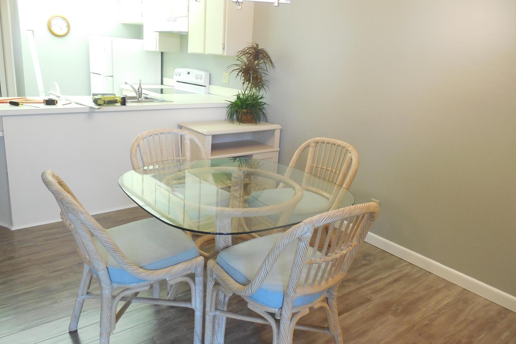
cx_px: 250
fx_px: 387
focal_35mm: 27
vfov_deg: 47.9
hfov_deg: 67.4
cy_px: 157
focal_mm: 4.5
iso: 400
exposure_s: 1/25
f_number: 3.3
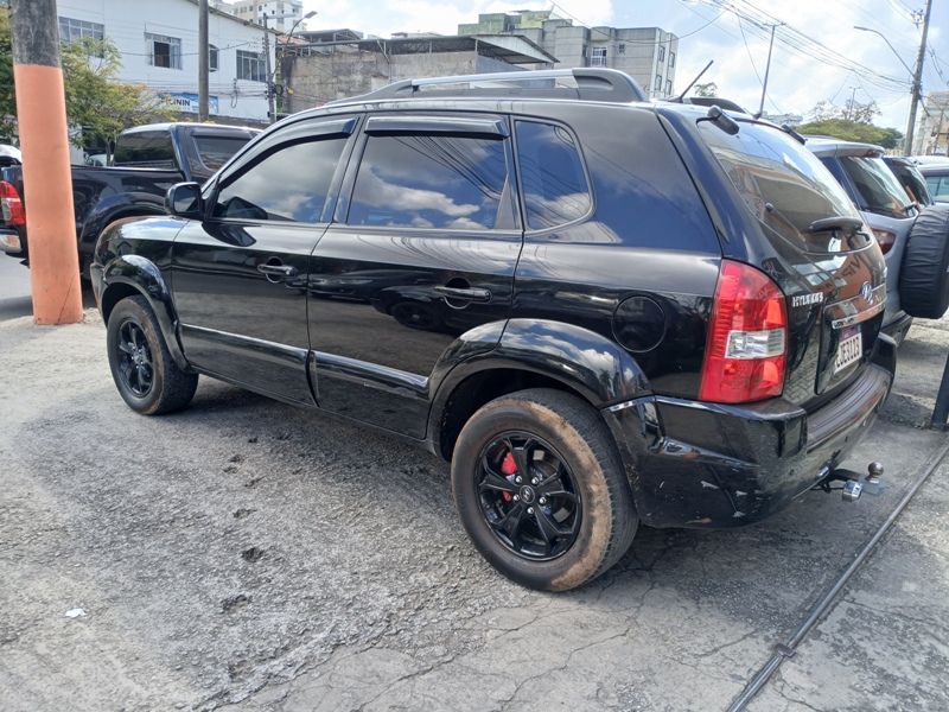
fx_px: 713
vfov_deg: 53.1
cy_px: 356
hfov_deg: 67.3
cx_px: 474
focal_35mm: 26
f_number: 1.8
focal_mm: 3.98
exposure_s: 1/120
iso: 32
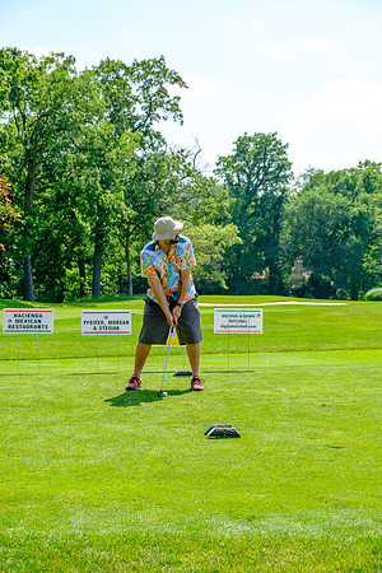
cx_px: 191
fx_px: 971
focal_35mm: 61
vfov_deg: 32.9
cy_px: 286
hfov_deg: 22.3
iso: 200
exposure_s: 1/320
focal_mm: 40.7
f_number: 5.6
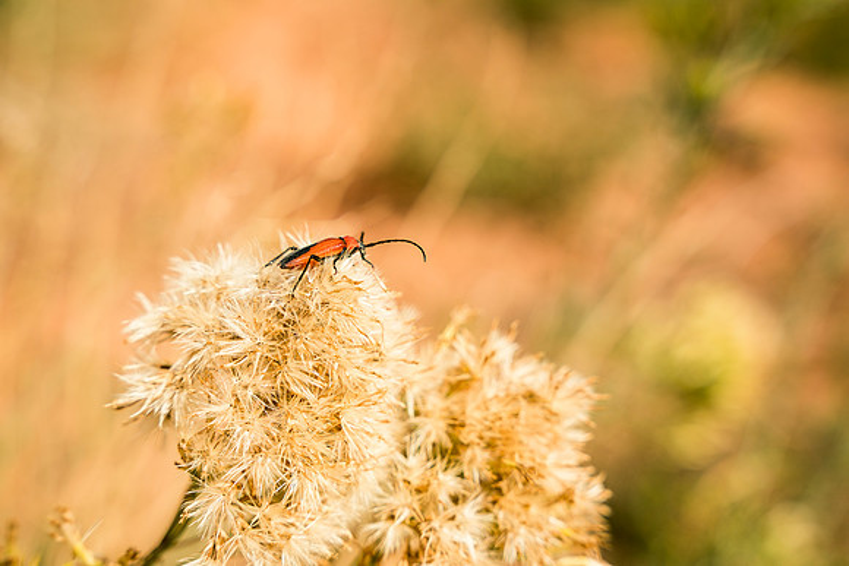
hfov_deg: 28.8
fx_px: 1651
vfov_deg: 19.5
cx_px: 424
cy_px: 283
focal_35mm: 70
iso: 125
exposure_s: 1/500
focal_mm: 70
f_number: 5.6
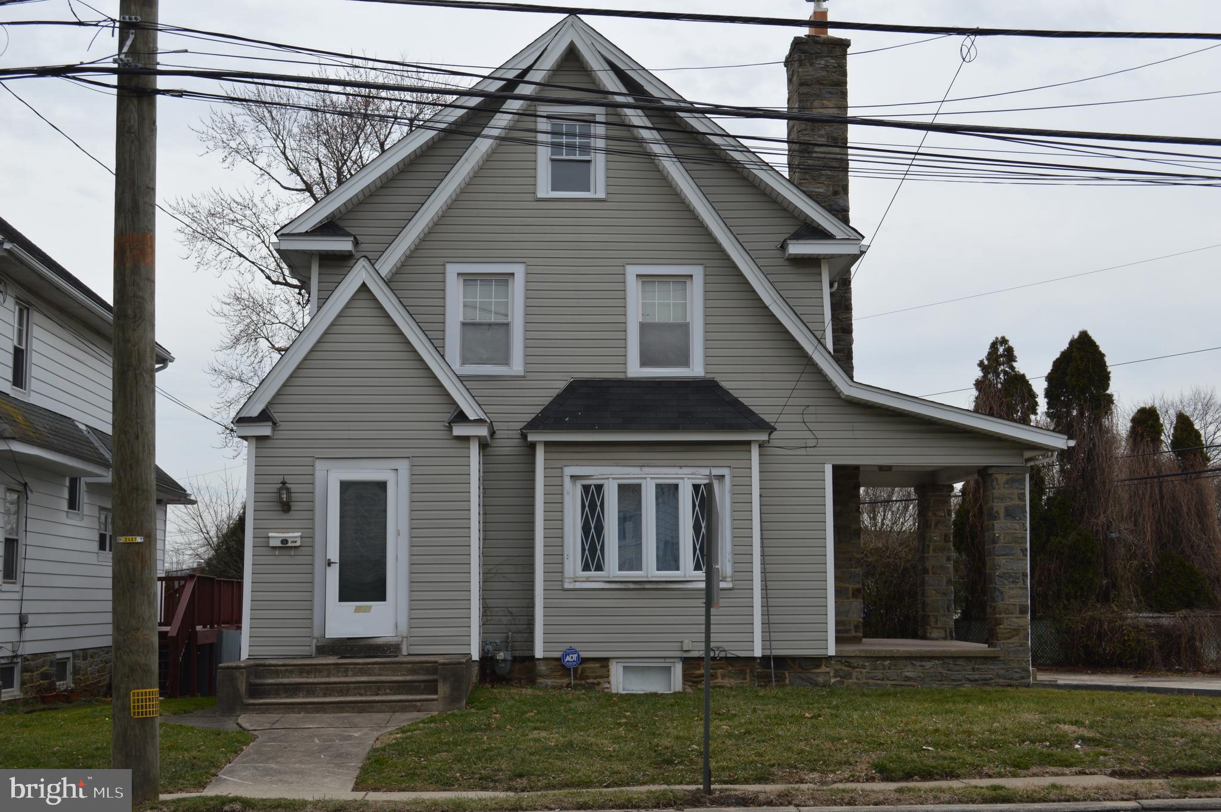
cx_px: 610
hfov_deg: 43.6
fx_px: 1525
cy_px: 406
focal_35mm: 45
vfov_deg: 29.8
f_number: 7.1
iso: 200
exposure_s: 1/200
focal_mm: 30
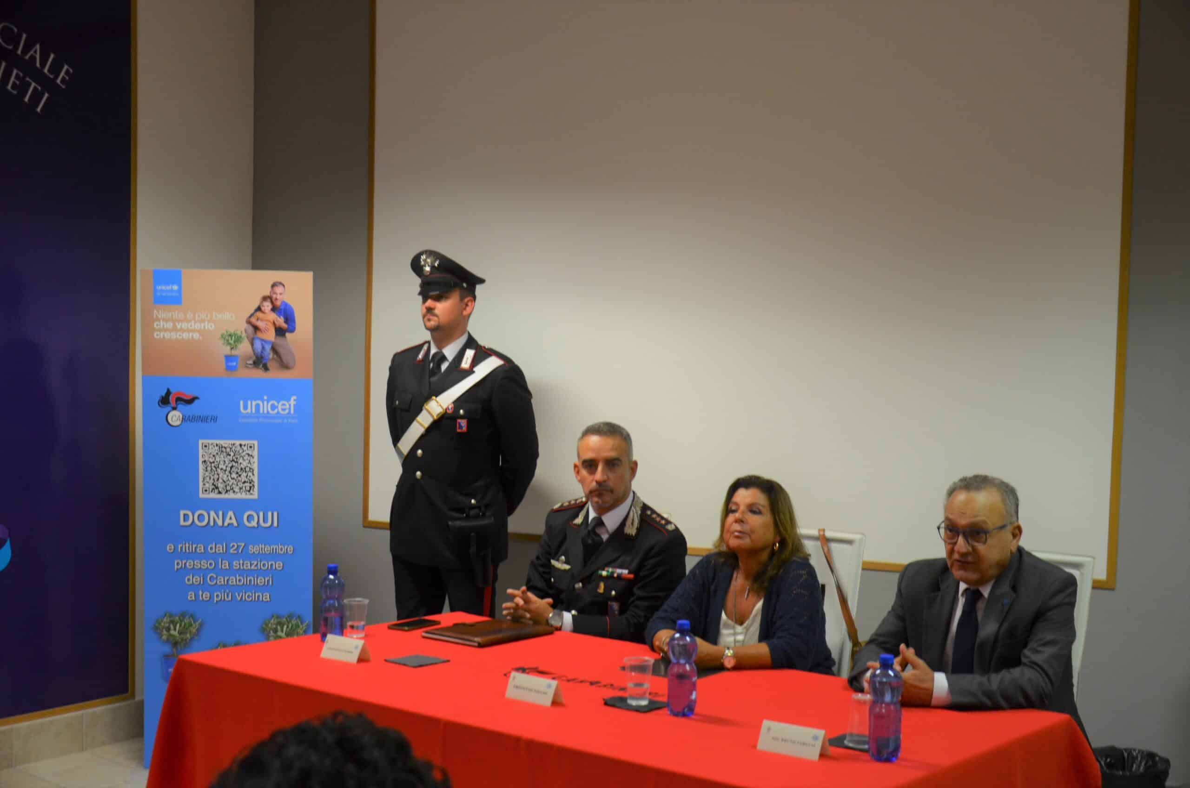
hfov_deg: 41.2
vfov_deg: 28.0
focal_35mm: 48
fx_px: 1583
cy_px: 394
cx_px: 595
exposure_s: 1/40
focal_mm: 32
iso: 800
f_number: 4.2
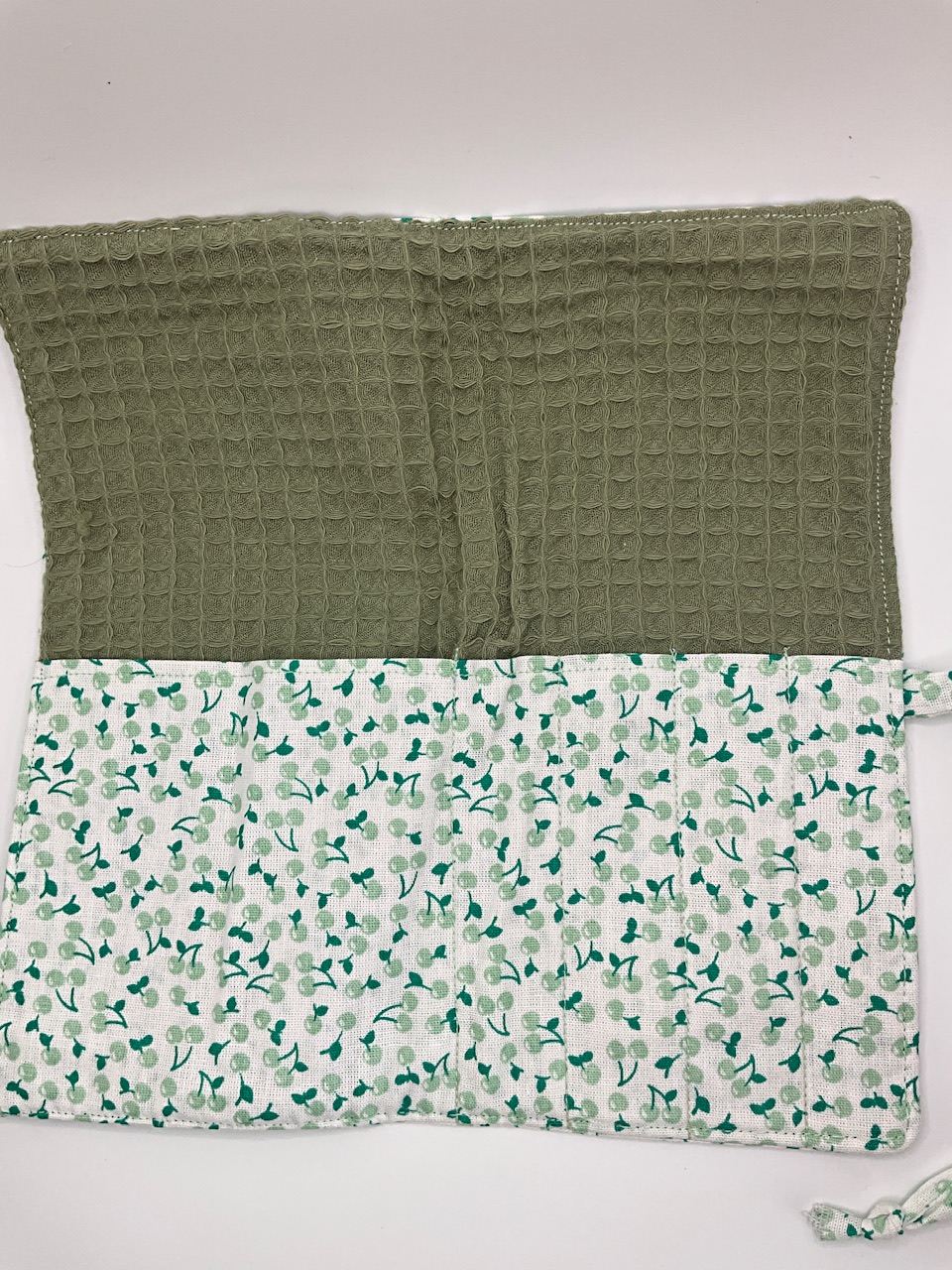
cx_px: 476
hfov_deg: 48.2
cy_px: 635
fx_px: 1063
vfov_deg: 61.7
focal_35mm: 29
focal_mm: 3
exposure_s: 1/215
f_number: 1.8
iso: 20
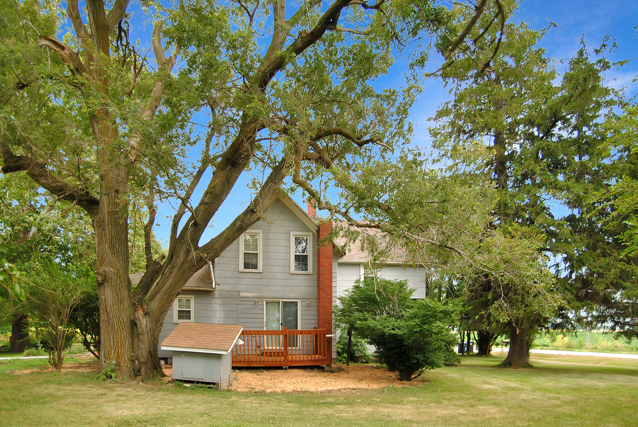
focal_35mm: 26
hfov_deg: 70.4
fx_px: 452
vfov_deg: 50.5
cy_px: 214
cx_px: 319
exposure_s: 1/500
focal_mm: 17
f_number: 3.5
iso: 200
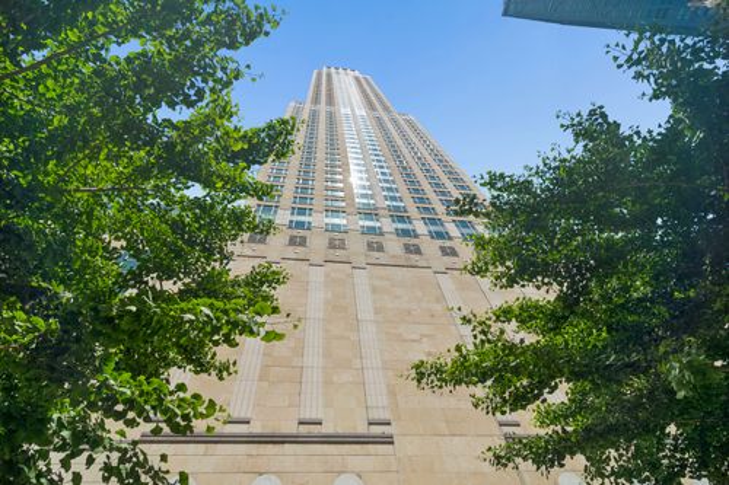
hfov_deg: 90.0
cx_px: 364
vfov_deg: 67.3
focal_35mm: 18
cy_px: 242
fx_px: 364
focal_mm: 12
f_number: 8
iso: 200
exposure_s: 1/640
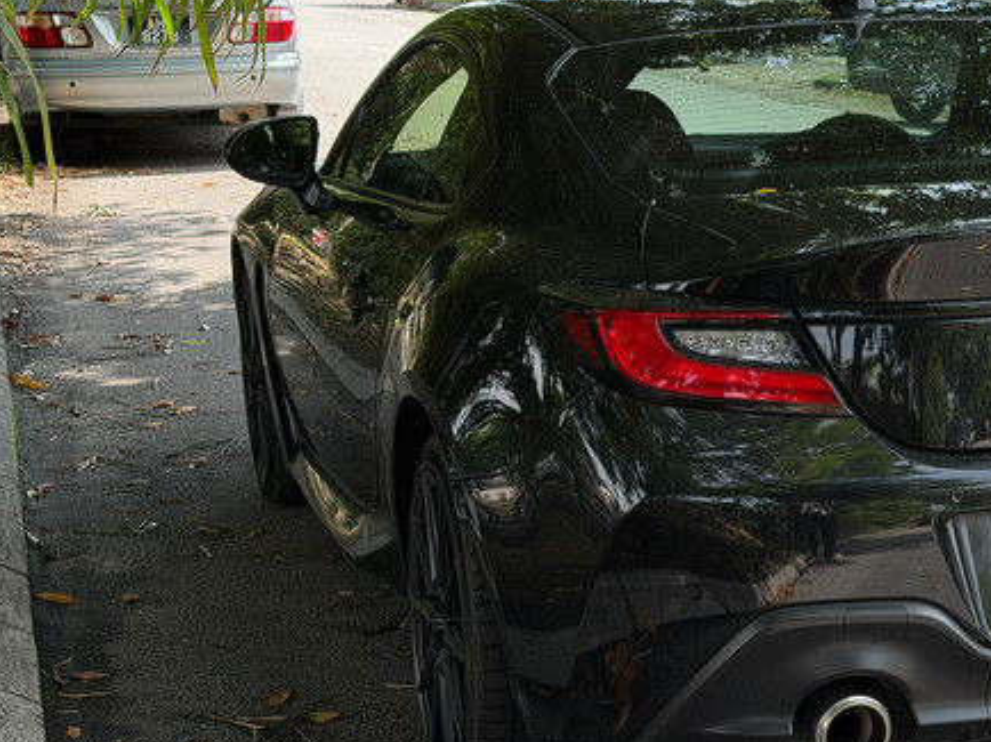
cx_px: 952
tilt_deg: -9.9
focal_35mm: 93
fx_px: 2661
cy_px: 413
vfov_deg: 15.9
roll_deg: -1.6
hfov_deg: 20.5
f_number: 1.78
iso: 80
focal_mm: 6.76
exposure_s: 1/1242
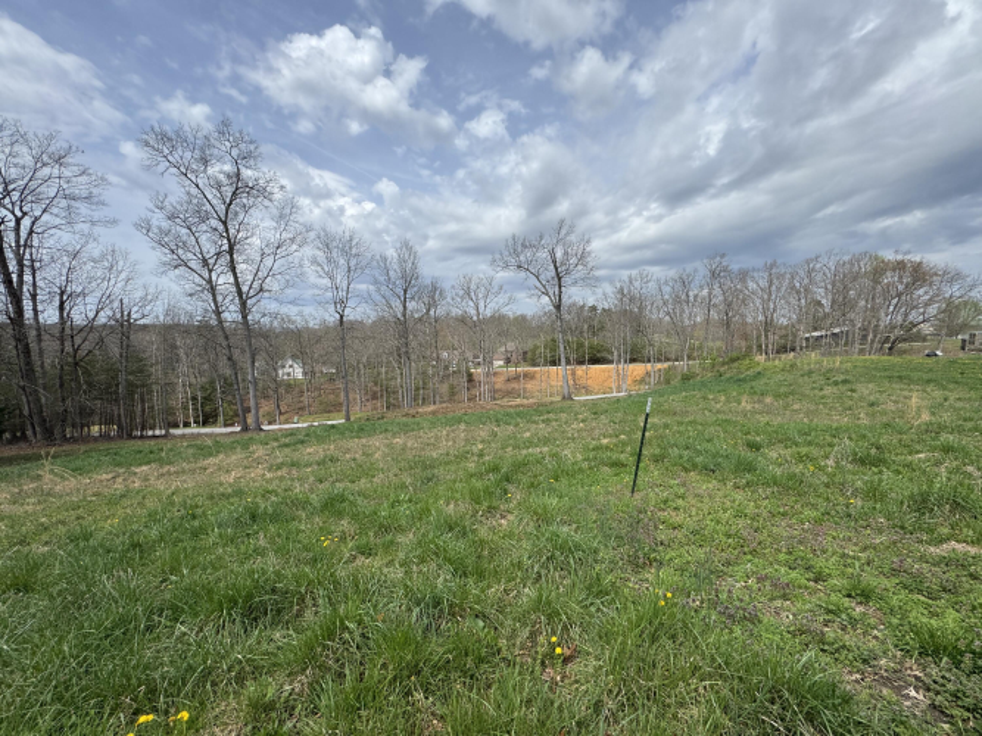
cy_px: 368
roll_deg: -0.8
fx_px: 397
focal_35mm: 14
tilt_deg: -5.3
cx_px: 491
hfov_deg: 102.1
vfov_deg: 85.7
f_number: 2.2
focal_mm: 2.22
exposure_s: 1/2770
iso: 50
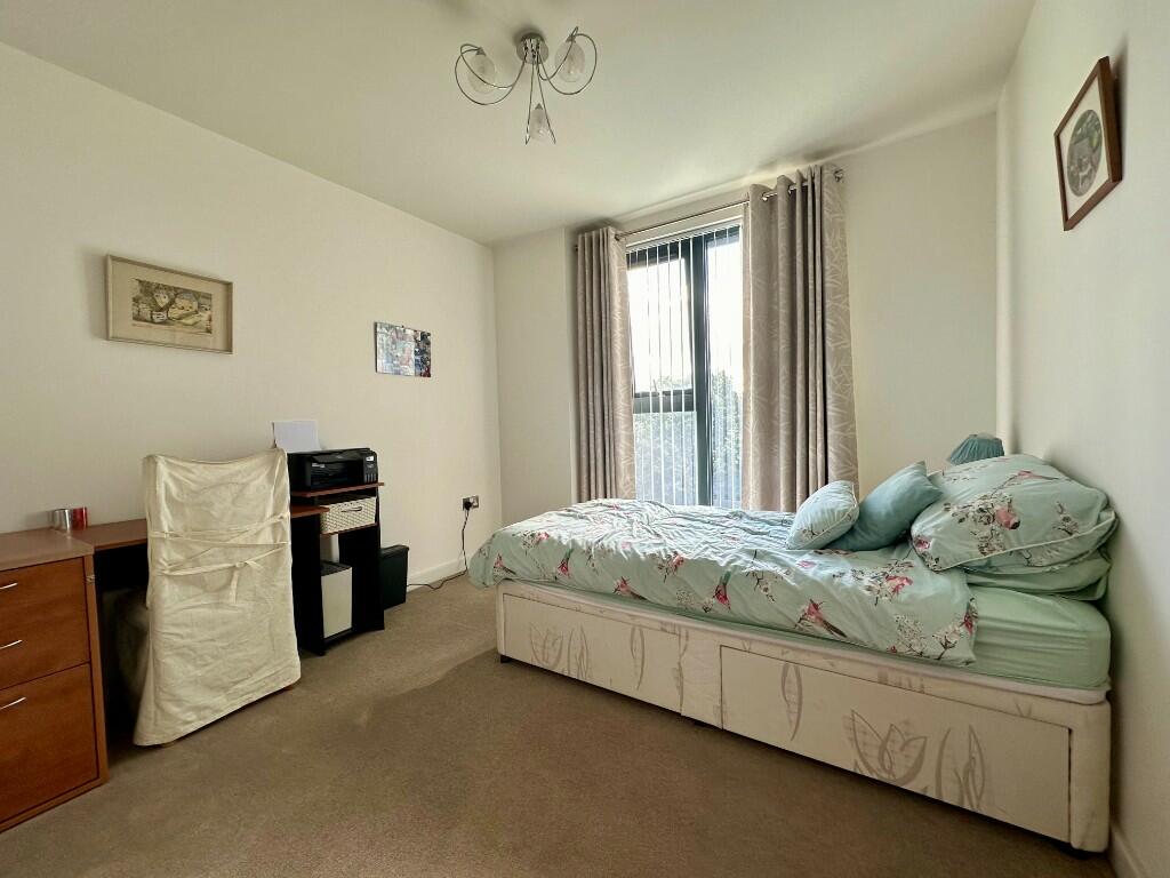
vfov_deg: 85.7
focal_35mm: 14
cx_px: 585
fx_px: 473
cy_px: 439
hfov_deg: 102.1
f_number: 2.2
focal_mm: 2.22
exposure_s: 1/99
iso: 80
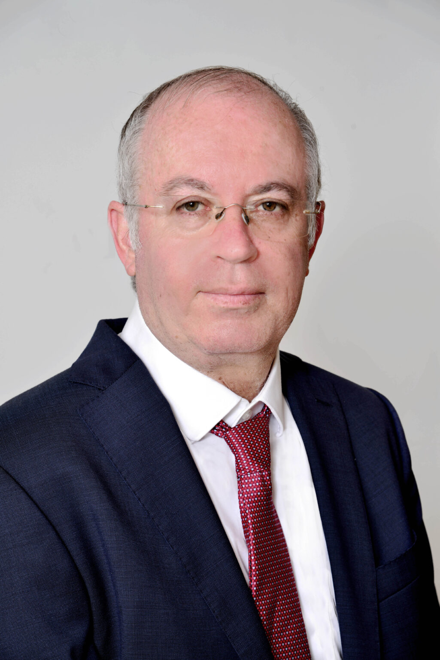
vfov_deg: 22.1
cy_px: 330
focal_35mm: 92
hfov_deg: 14.9
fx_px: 1685
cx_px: 220
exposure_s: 1/60
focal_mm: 92
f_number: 8
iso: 320
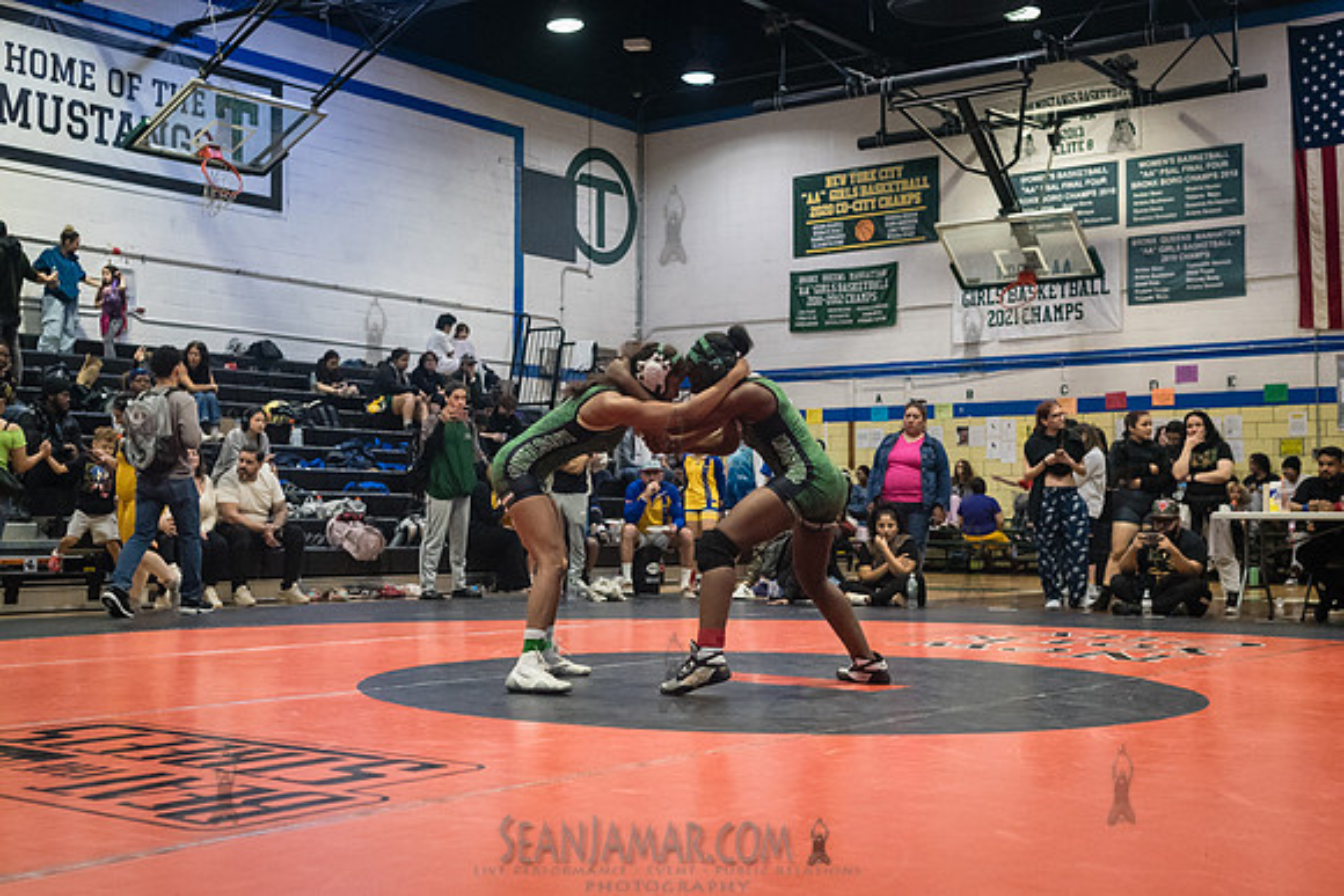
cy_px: 433
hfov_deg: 43.7
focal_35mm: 45
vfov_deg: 30.0
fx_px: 1674
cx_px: 646
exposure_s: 1/500
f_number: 3.2
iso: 5000
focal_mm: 35
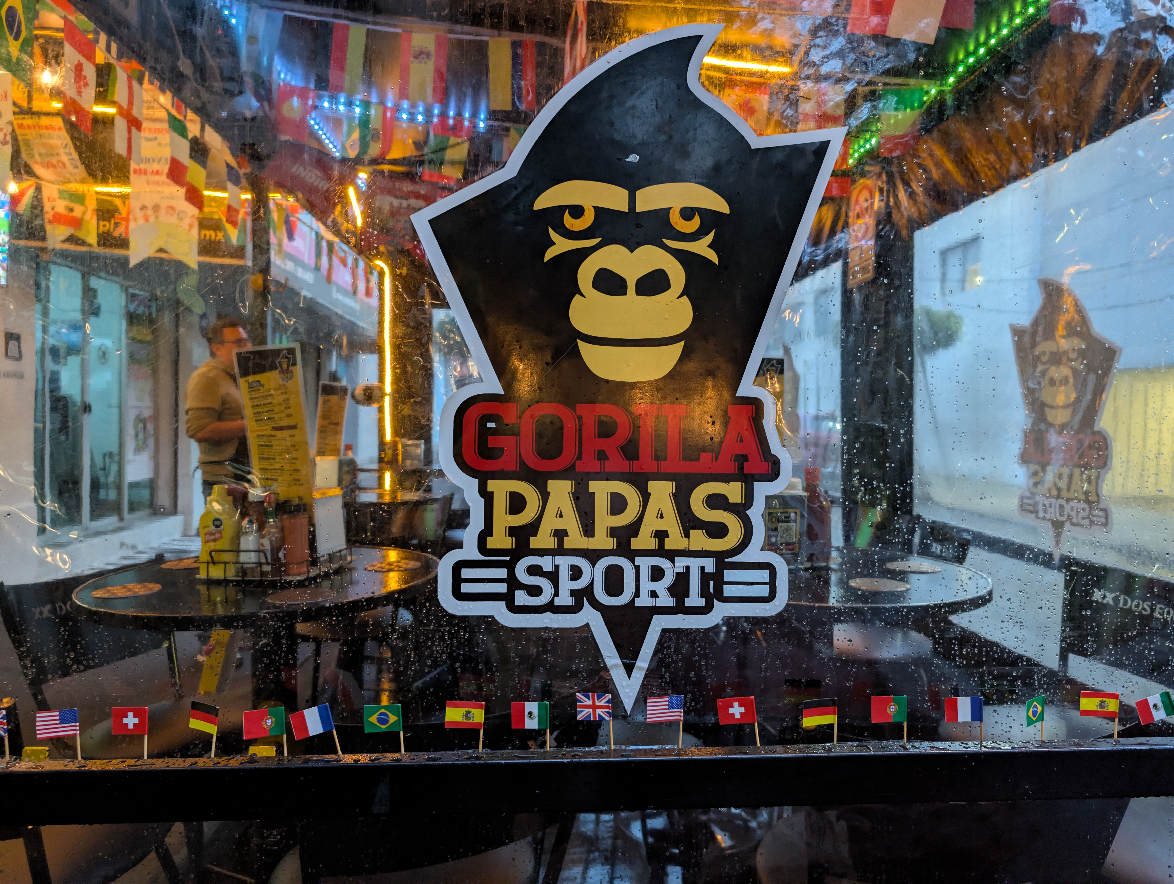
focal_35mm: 24
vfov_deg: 56.9
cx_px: 587
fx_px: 815
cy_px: 442
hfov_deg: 71.5
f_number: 1.68
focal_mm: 6.9
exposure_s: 1/60
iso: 452
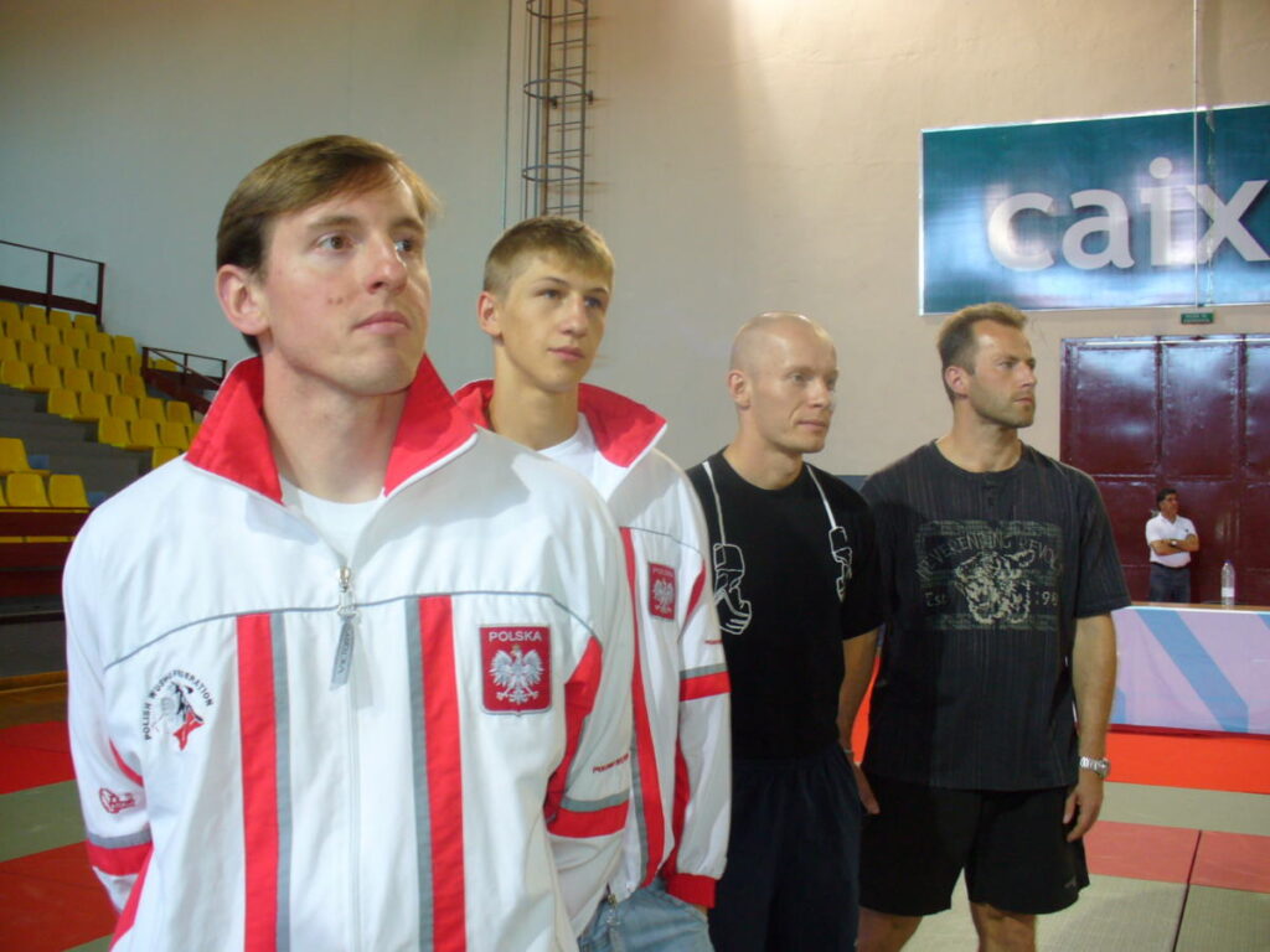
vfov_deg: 38.7
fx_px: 1357
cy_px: 476
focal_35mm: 37
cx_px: 635
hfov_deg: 50.1
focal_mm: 6.1
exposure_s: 1/20
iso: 100
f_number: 2.8
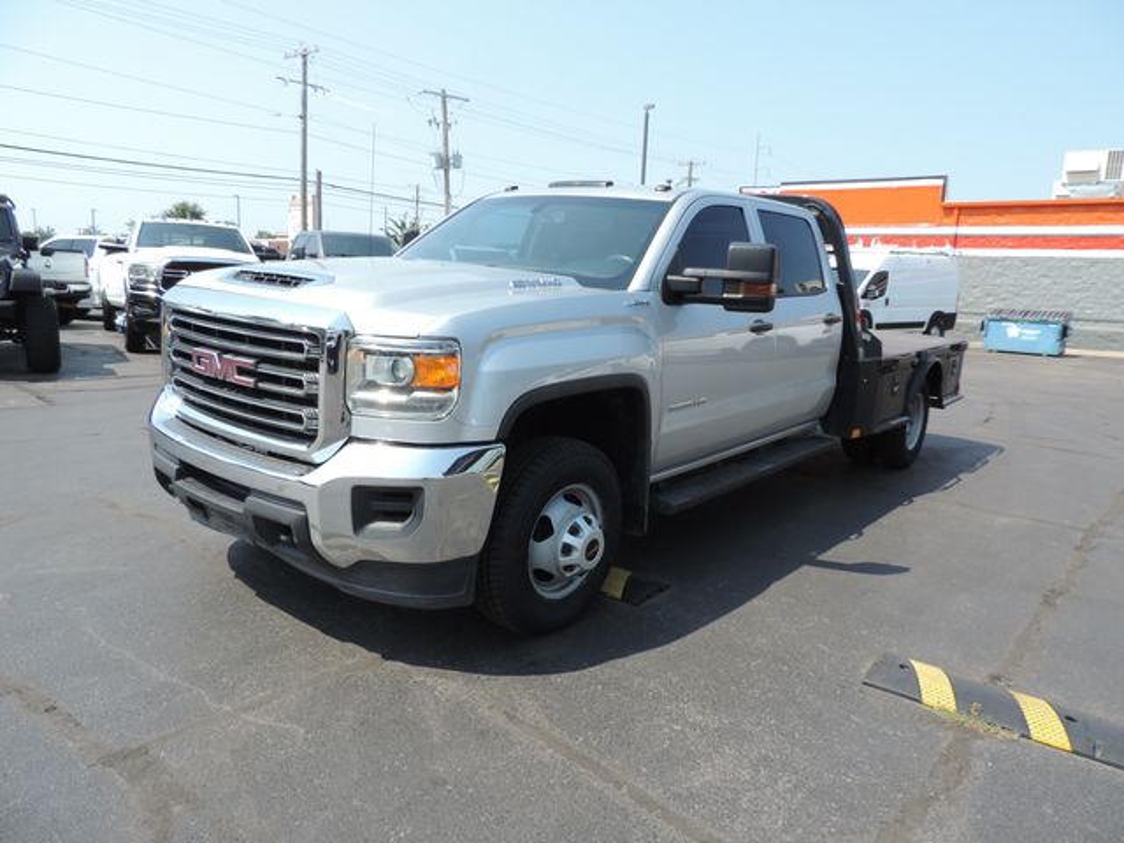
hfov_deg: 71.6
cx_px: 562
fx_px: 779
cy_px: 422
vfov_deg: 56.8
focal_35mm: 24
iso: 80
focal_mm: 4.3
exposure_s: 1/640
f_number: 3
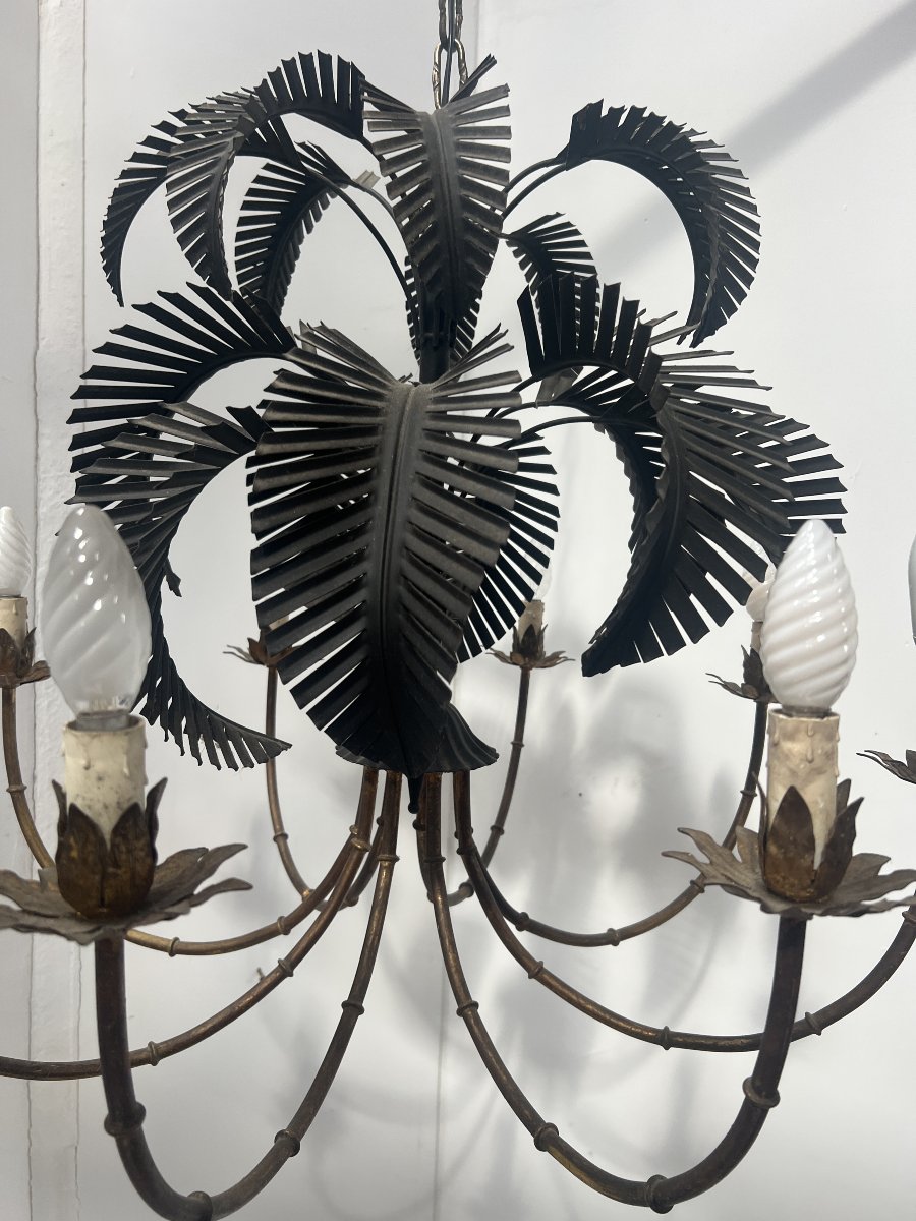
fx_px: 917
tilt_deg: -6.1
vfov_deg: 67.3
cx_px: 458
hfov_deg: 53.1
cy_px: 610
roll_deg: -2.3
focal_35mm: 26
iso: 64
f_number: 1.5
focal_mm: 5.7
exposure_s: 1/121
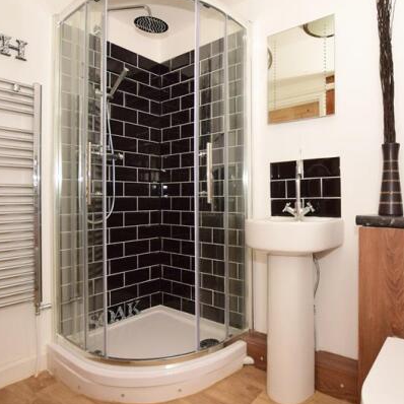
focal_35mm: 21
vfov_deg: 72.1
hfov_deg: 70.8
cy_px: 193
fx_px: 277
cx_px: 257
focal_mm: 10
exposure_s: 1/60
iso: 200
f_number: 5
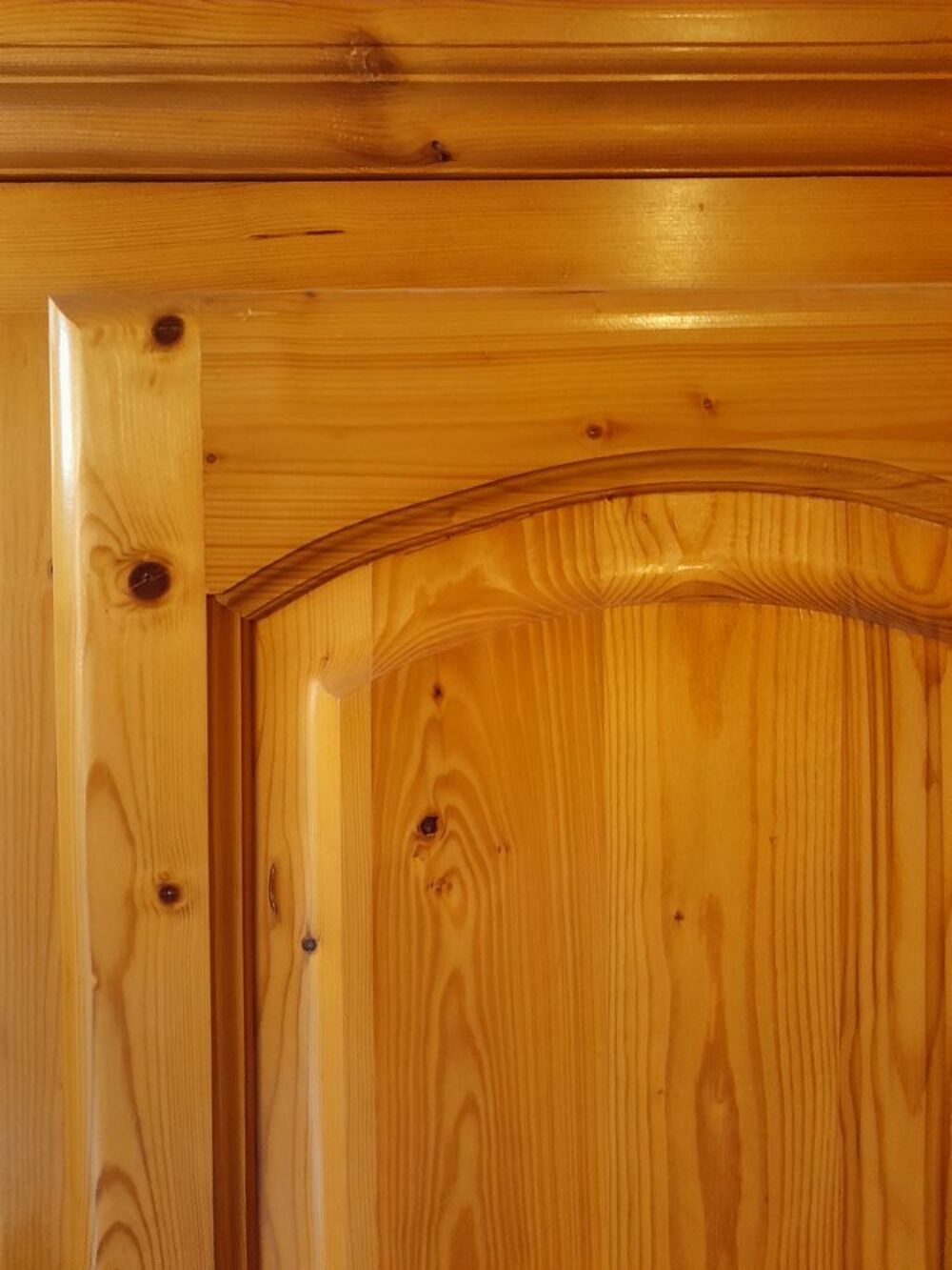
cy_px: 635
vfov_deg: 65.3
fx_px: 990
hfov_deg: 51.4
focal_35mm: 27
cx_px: 476
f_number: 1.8
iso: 400
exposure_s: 1/50
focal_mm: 4
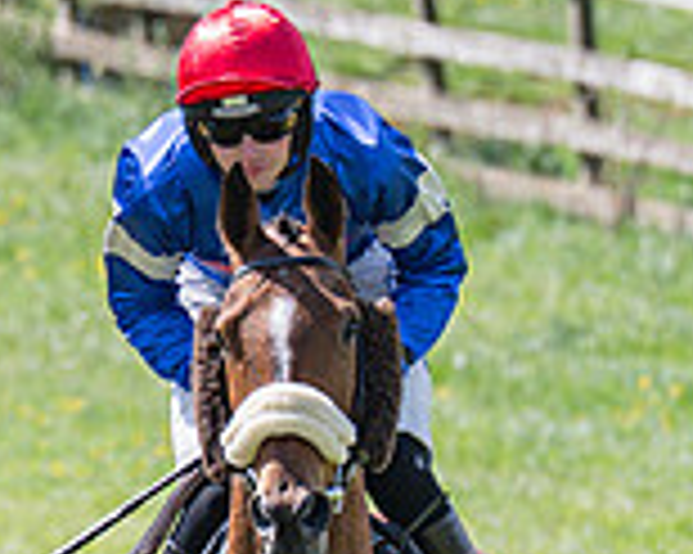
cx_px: 43
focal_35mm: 1626
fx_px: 33328
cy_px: 605
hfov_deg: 1.2
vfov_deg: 1.0
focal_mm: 200
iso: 200
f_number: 4
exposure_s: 1/2000
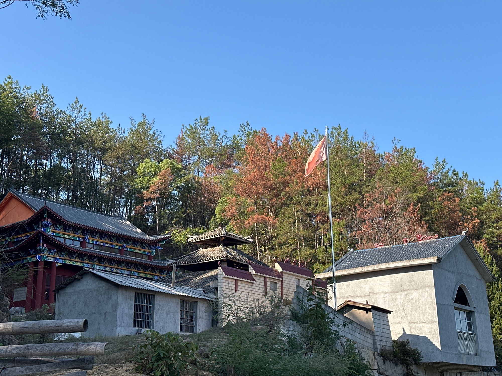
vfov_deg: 30.3
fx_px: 696
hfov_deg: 39.7
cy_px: 188
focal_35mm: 48
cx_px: 251
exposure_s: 1/1751
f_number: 1.78
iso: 64
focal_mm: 6.86
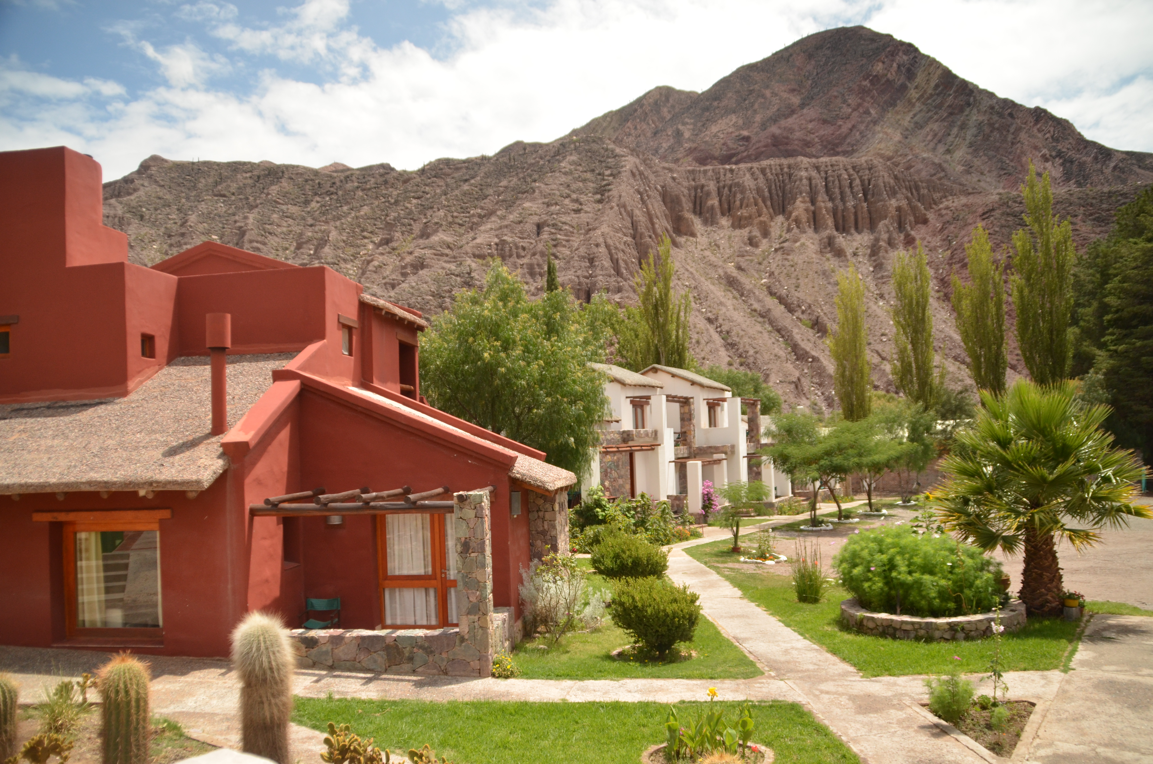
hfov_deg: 67.5
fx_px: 863
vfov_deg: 47.7
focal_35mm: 27
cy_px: 382
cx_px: 576
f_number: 4.5
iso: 400
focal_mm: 18
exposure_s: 1/4000
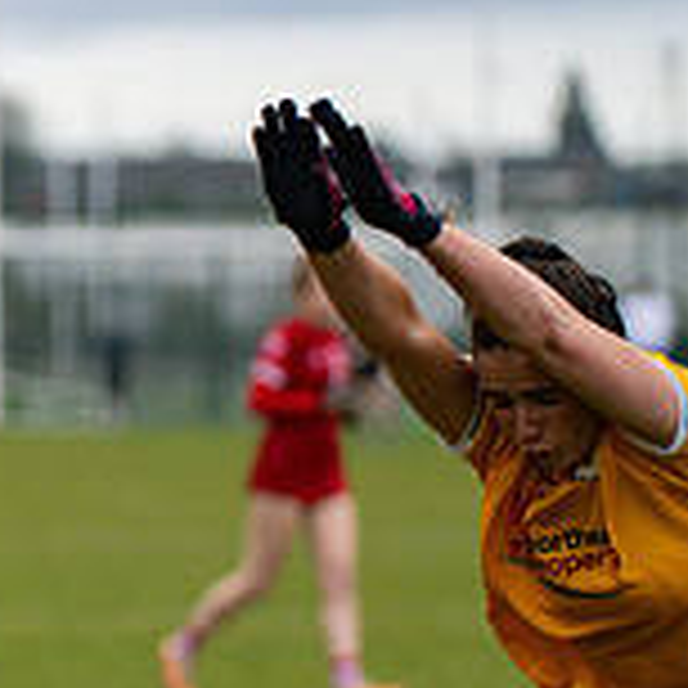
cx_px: -526
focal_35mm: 450
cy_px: 560
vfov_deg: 3.9
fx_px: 10119
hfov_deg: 3.9
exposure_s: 1/1000
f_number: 2.8
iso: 2800
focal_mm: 140
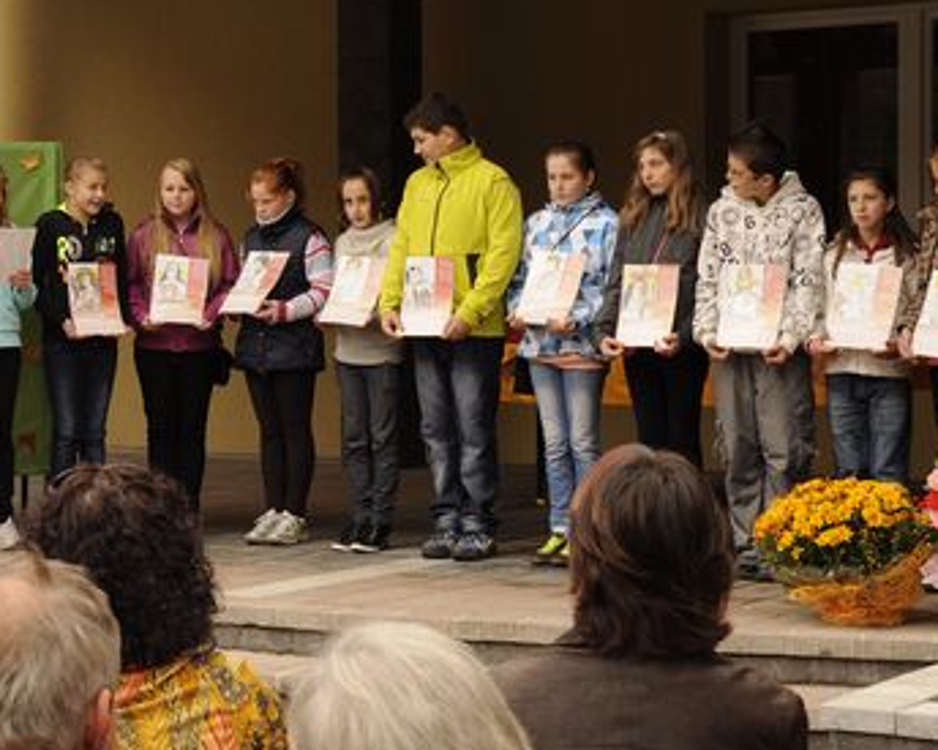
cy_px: 315
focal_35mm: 98
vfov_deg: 15.7
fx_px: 2720
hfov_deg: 19.3
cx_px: 145
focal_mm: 30
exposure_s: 1/200
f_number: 5.6
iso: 200
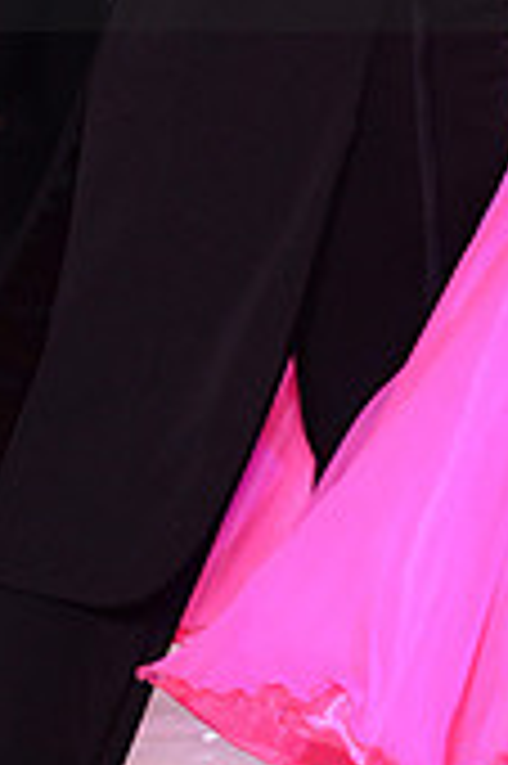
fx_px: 12683
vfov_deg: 3.4
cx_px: 564
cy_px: -117
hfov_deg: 2.3
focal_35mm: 598
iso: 2000
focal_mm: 175
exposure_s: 1/250
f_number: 4.5
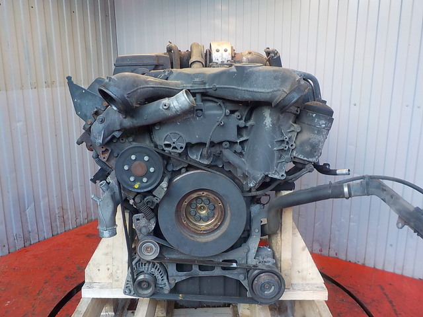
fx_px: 367
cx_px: 212
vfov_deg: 46.8
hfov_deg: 60.0
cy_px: 158
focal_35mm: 30
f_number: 3.3
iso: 220
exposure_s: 1/30
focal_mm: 4.1
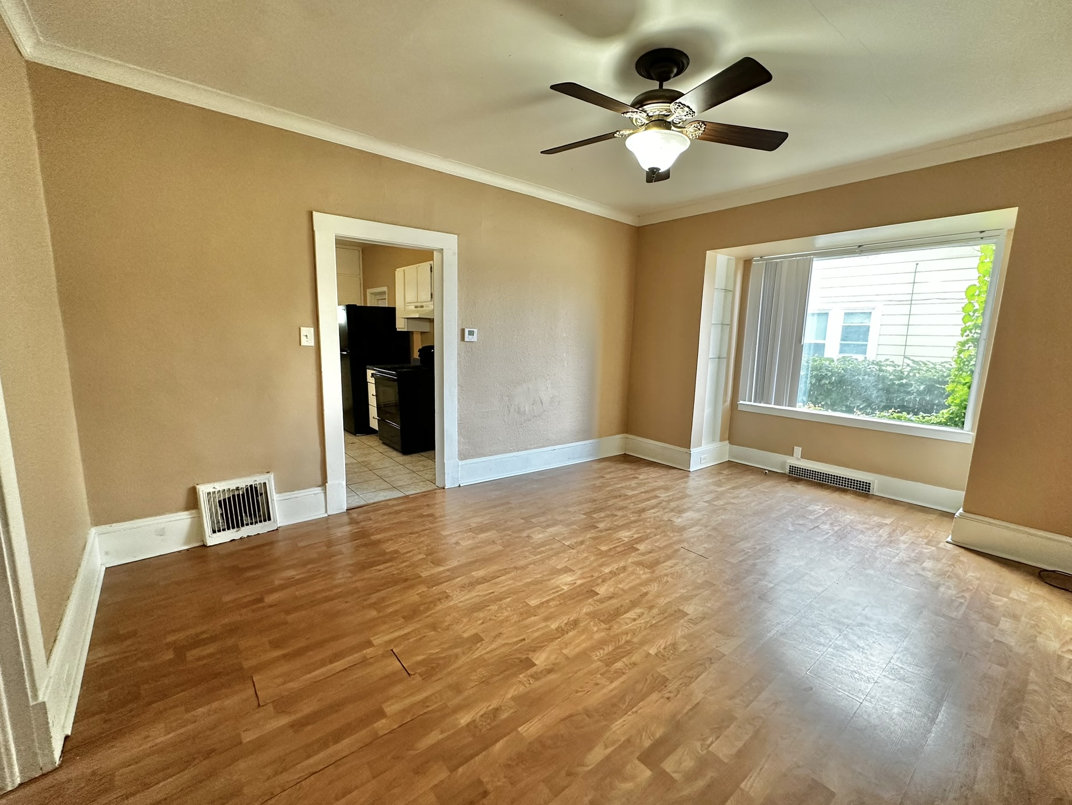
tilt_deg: -9.2
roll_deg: -1.7
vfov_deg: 81.7
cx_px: 566
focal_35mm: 15
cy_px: 413
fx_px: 465
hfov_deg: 98.1
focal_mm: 2.22
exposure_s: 1/120
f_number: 2.2
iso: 250
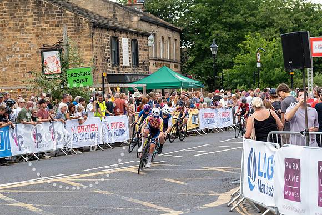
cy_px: 108
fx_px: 850
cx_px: 161
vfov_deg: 14.4
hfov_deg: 21.5
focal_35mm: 95
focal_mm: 95
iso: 800
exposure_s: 1/800
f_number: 4
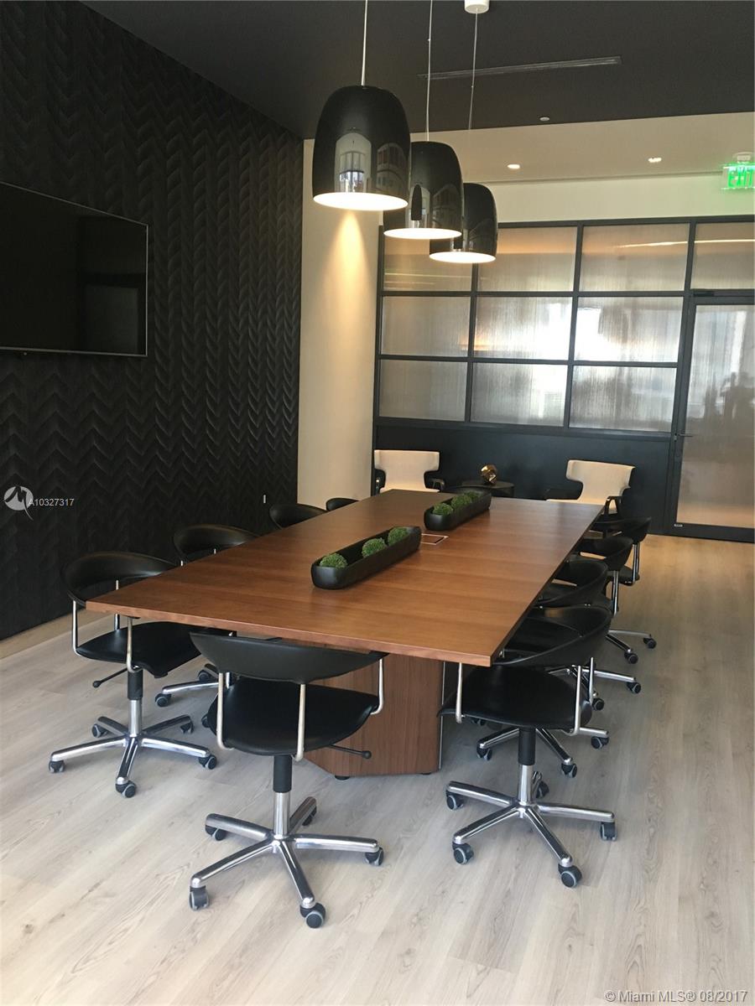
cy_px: 503
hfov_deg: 48.2
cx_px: 378
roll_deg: -3.2
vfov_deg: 61.7
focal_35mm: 29
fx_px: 843
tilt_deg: -8.5
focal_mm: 4.15
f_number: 2.2
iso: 125
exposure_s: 1/30
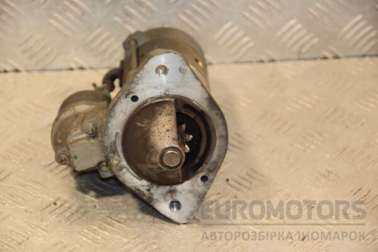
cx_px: 189
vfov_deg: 9.9
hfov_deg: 14.9
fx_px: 1449
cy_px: 126
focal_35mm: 138
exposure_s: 1/160
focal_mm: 92
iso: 800
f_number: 5.6
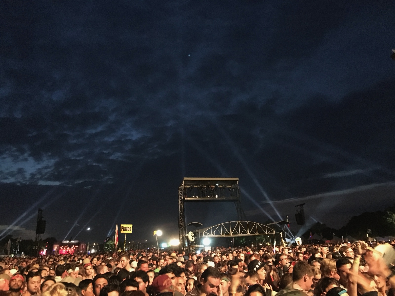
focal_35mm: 29
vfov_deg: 48.2
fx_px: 331
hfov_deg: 61.7
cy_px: 148
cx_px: 198
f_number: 2.2
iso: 800
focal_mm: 4.15
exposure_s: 1/15
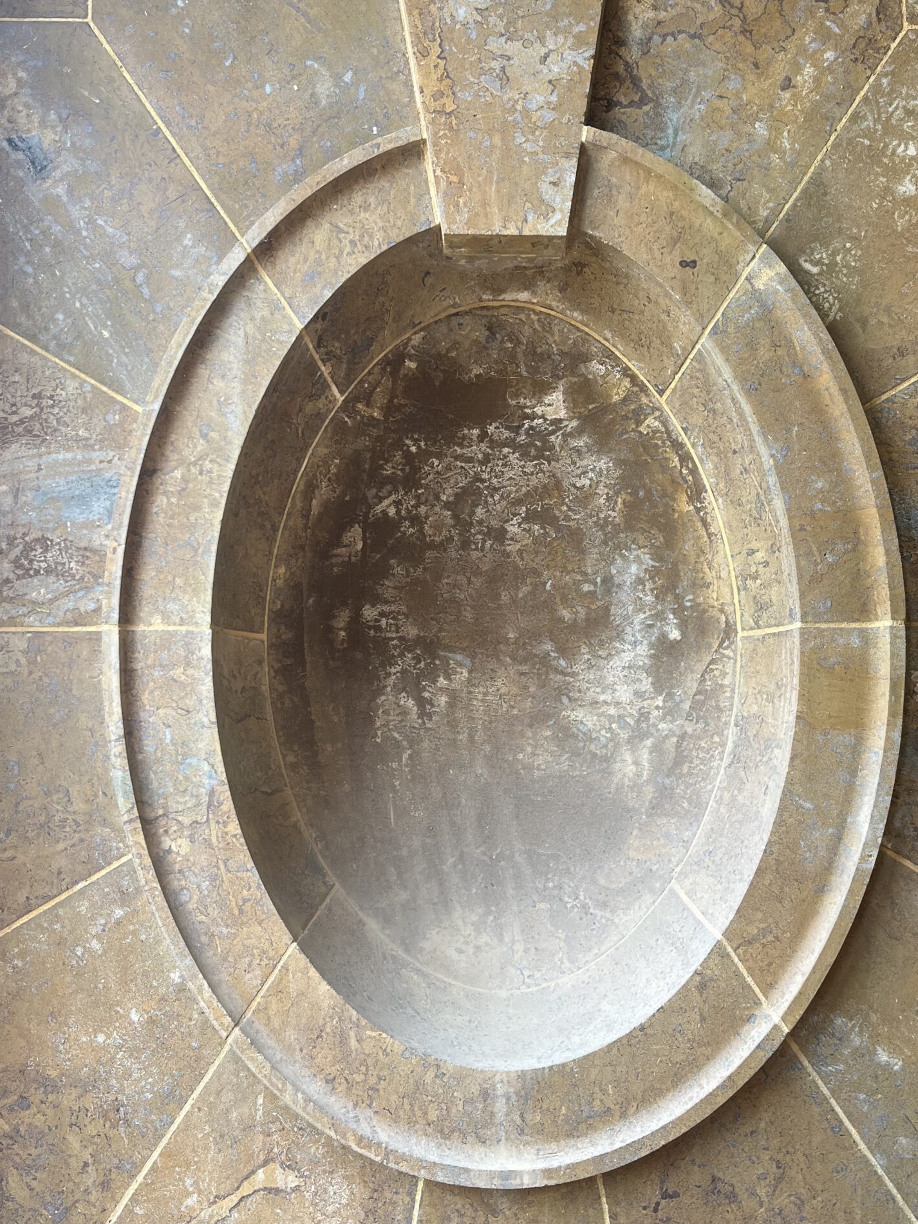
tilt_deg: +7.9
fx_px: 1238
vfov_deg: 52.6
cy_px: 585
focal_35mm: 35
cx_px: 516
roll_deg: +0.2
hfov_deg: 40.6
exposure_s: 1/158
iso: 50
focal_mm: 5.1
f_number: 1.6
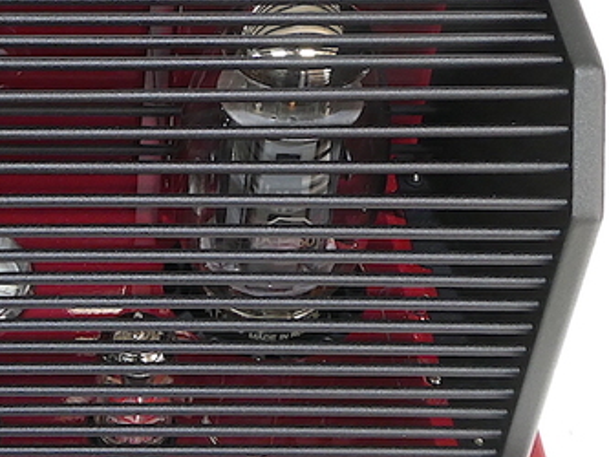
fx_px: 1778
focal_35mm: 101
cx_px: -44
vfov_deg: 14.6
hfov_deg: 18.8
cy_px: 155
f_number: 3.7
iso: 200
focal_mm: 6.3
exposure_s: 1/10
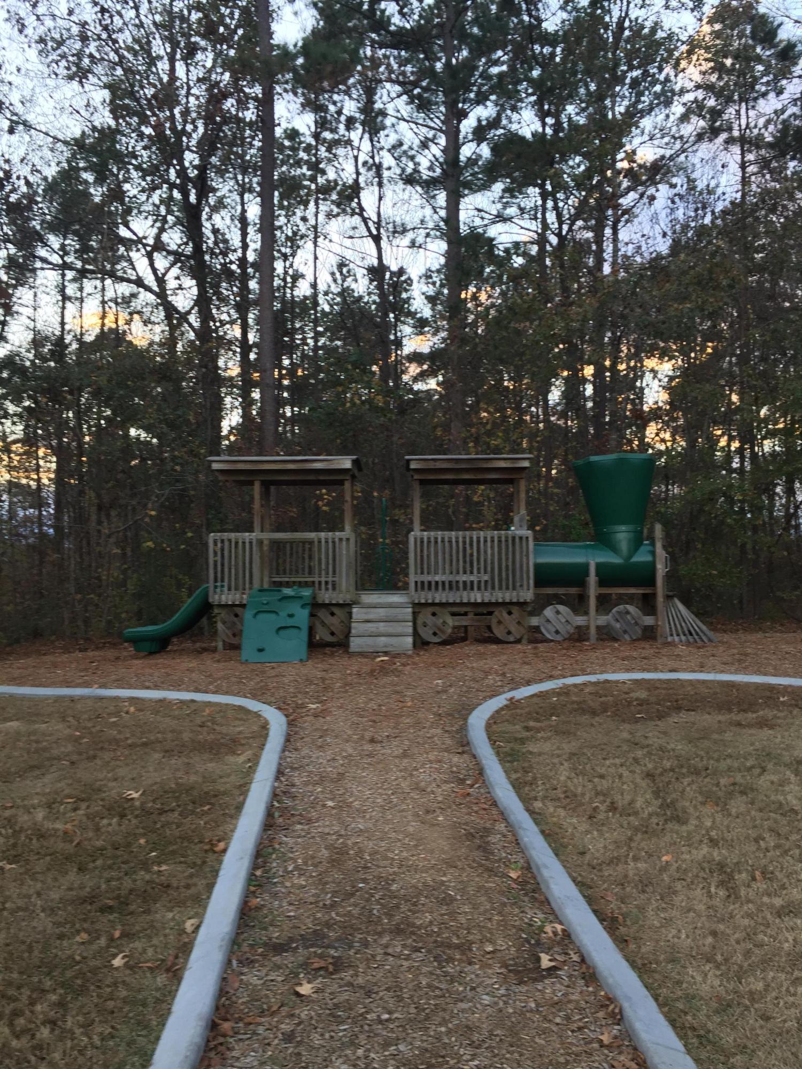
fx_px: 896
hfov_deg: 48.2
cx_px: 401
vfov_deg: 61.7
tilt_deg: +2.7
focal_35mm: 29
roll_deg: +0.8
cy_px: 534
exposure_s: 1/40
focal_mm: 4.15
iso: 32
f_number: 2.2
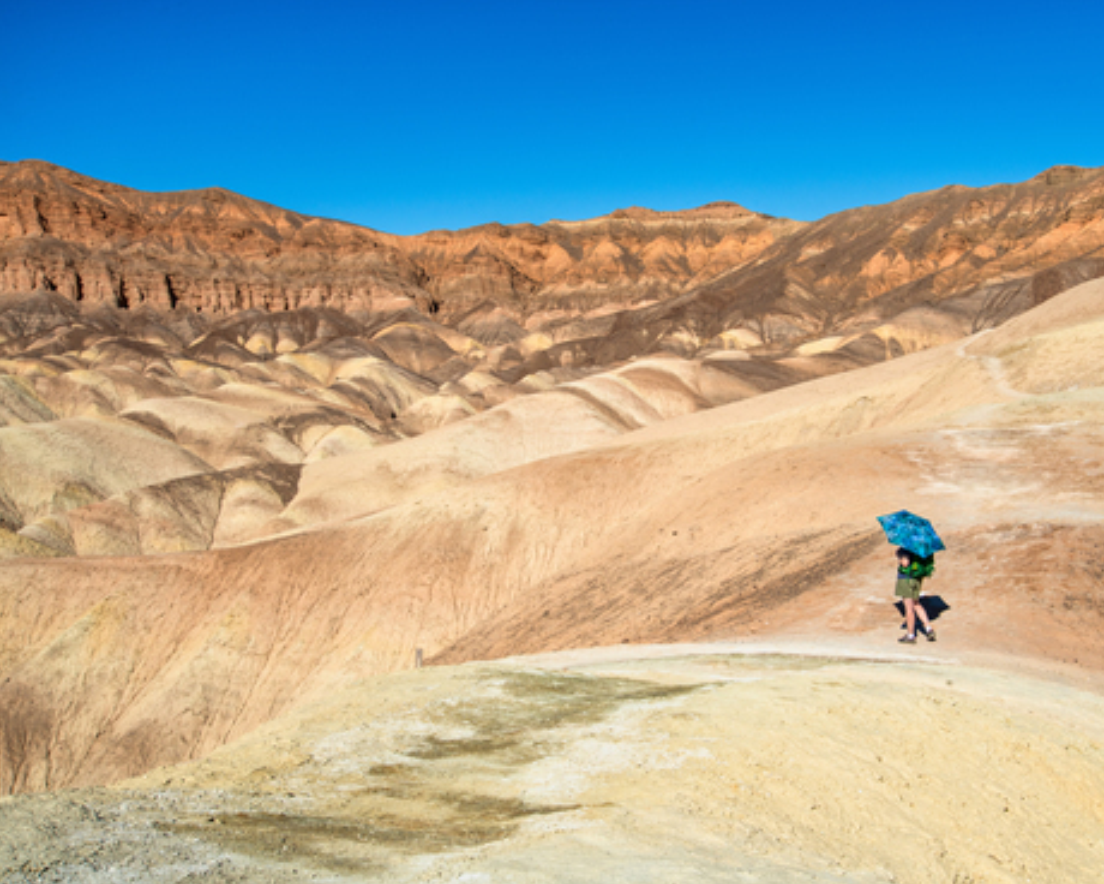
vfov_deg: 37.3
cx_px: 670
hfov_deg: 45.5
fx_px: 1307
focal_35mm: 40
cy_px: 443
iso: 125
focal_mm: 35
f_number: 18
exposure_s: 1/250
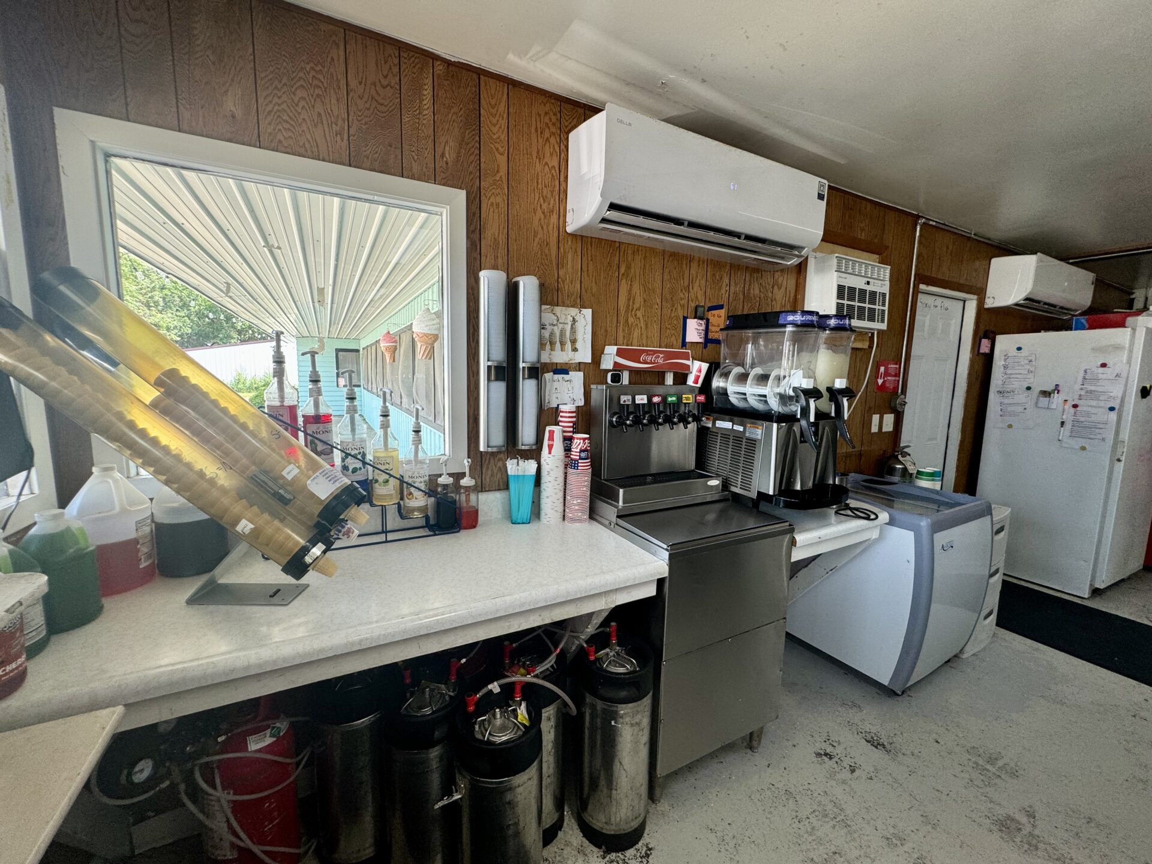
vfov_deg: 85.7
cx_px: 576
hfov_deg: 102.1
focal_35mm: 14
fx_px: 466
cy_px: 432
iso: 100
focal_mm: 2.22
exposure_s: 1/120
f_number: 2.2
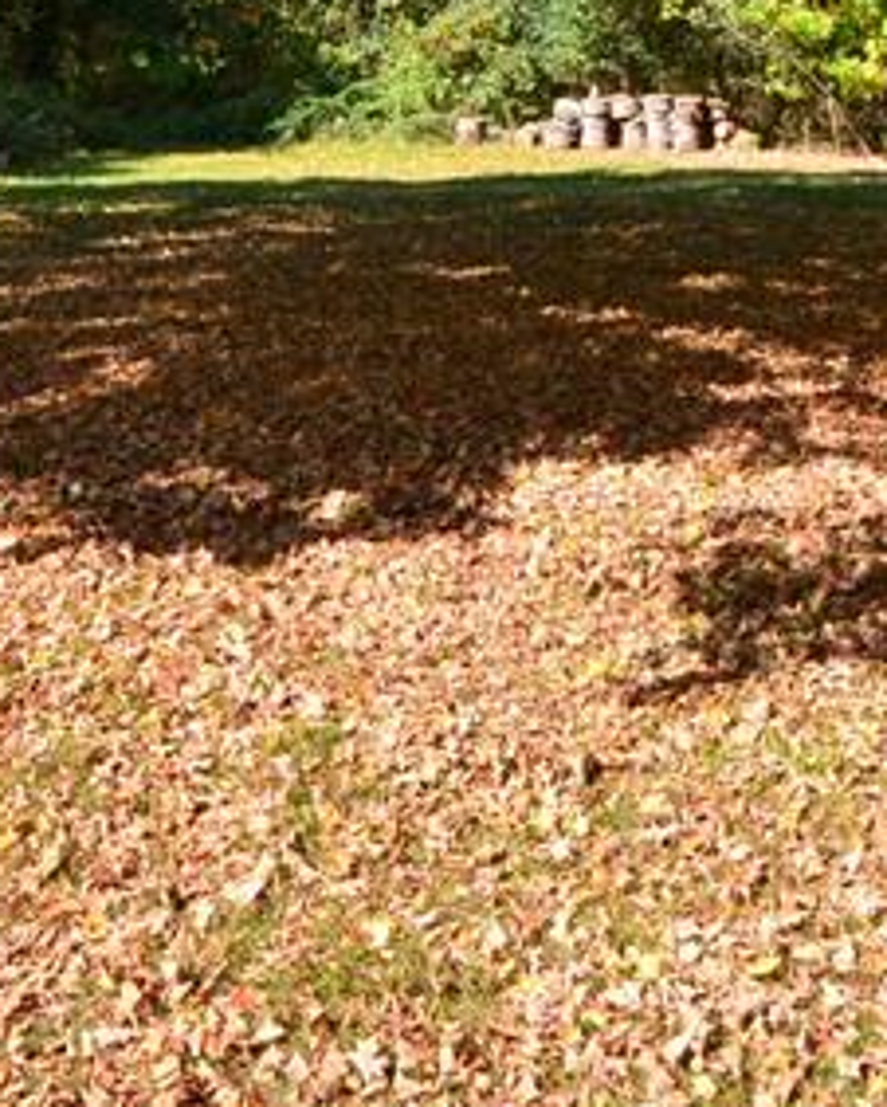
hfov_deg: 28.4
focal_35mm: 51
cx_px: 828
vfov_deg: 34.0
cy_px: 47
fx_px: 1672
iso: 200
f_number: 11
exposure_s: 1/100
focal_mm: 10
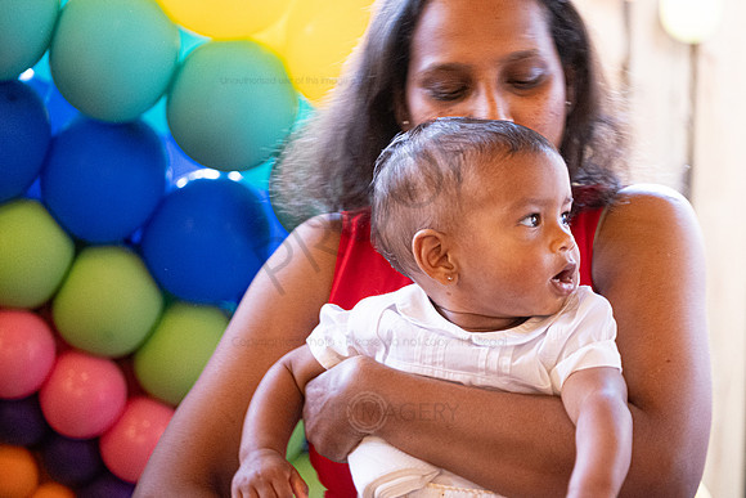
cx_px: 373
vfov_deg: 10.1
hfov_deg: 15.1
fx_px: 2819
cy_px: 249
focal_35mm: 136
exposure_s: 1/60
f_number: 2.8
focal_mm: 90.6
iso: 3200
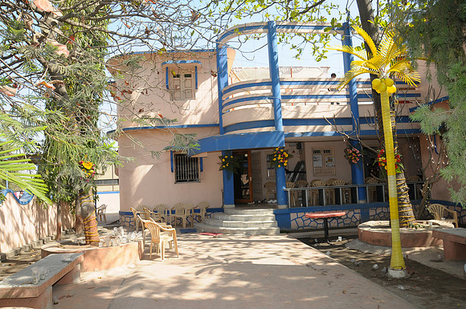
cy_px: 154
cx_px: 233
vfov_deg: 47.8
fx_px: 349
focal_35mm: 27
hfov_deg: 67.5
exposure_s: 1/250
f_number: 8
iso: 200
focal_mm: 18
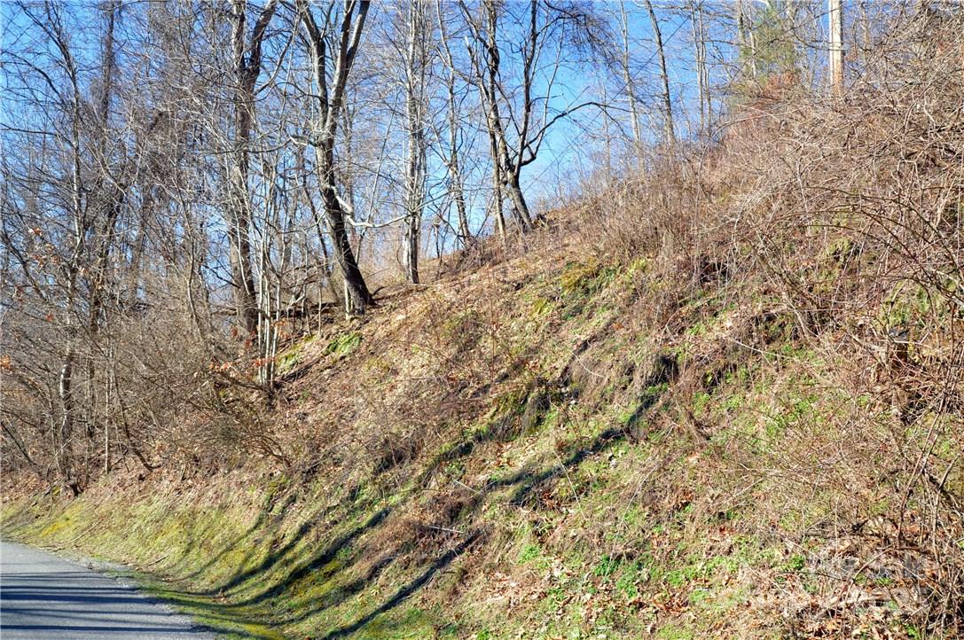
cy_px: 320
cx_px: 482
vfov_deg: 43.5
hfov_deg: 62.0
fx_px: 802
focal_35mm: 30
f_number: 5.6
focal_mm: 20
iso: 400
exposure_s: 1/100
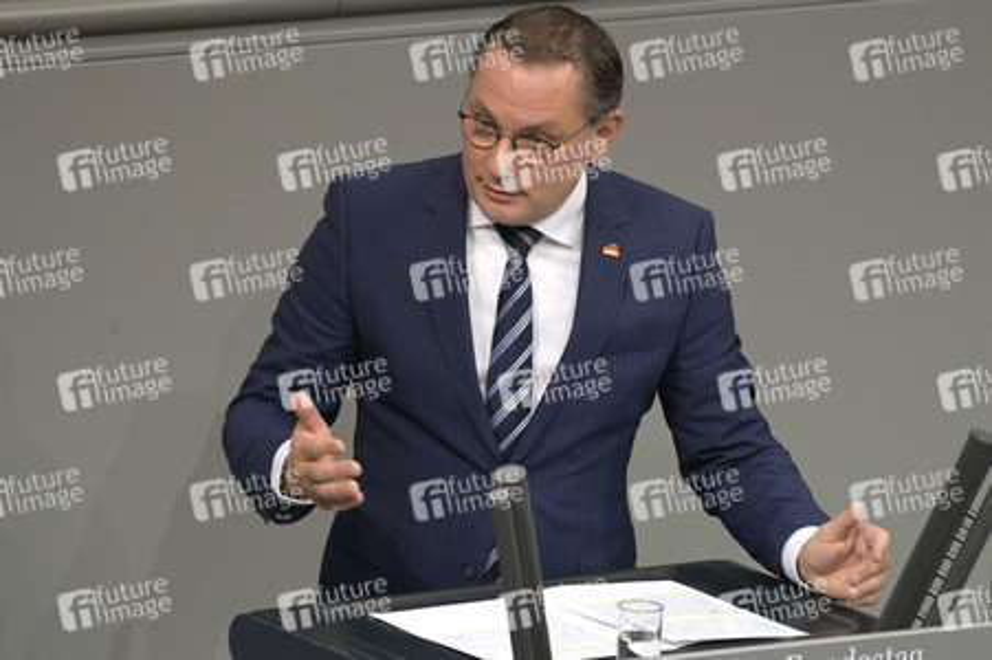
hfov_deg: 4.9
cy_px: 330
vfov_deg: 3.3
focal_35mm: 420
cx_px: 496
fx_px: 11565
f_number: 5.6
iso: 10000
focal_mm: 420
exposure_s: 1/320
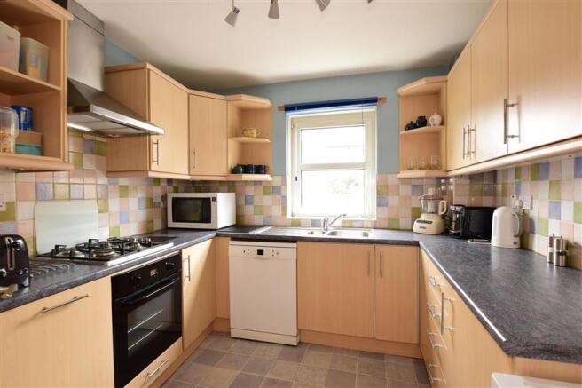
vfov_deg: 69.6
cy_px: 194
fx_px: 279
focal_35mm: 17
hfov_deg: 92.5
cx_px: 291
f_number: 11
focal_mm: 11.5
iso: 250
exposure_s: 1/4
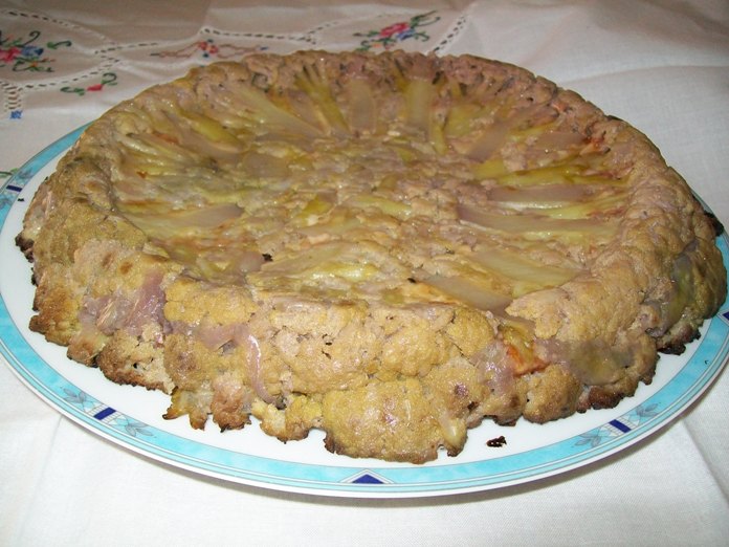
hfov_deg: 54.0
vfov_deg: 41.8
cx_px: 364
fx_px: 716
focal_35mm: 34
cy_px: 274
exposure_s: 1/60
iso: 160
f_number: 2.7
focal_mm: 6.1
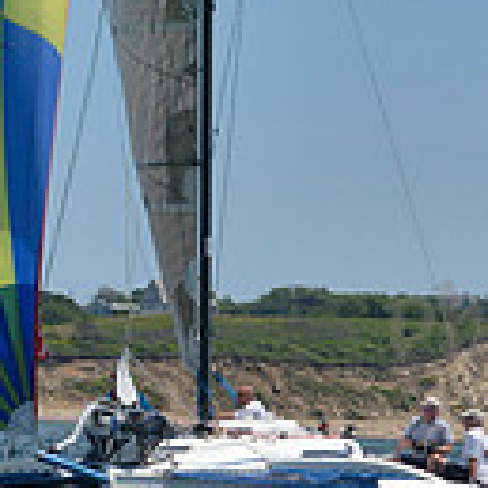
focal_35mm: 343
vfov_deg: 5.1
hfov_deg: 5.1
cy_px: 136
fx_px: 5471
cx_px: 187
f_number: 8
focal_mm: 90
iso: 400
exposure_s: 1/800
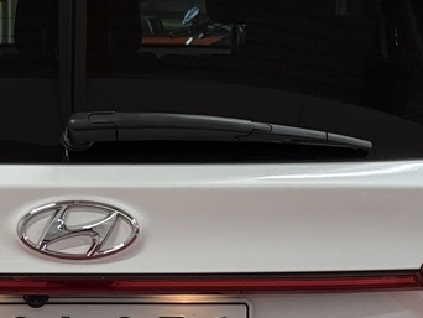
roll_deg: -0.1
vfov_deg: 7.3
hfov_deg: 9.8
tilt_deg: -8.6
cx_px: 103
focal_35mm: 202
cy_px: 340
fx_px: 2470
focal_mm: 6.76
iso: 64
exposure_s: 1/121
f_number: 1.78
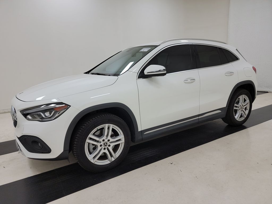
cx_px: 136
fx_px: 189
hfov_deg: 71.6
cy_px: 102
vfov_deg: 56.8
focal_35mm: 24
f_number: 1.8
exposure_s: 1/179
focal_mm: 6.7
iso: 50
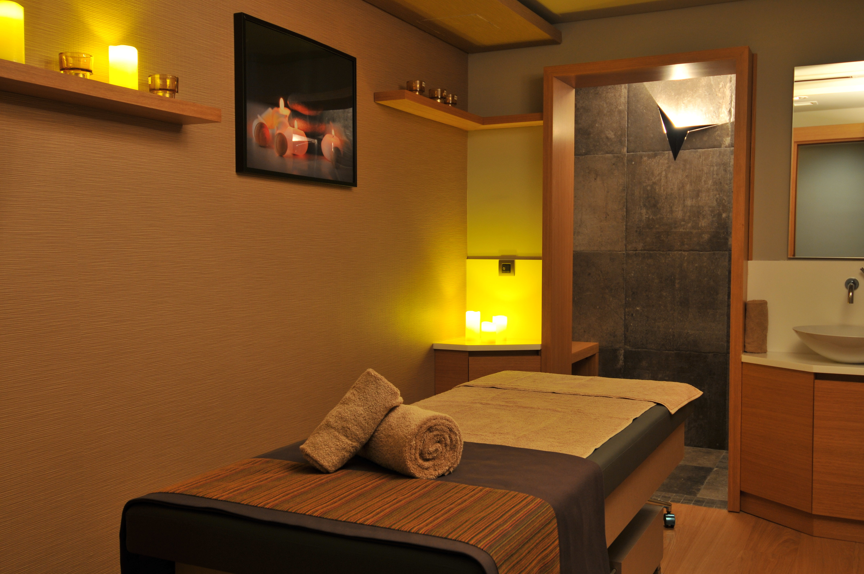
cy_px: 287
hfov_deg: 53.2
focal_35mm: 36
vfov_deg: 36.8
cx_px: 432
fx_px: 863
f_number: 5.6
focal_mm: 24
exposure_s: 3
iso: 200
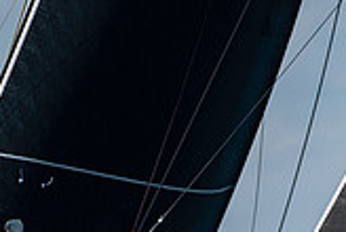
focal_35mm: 1800
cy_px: 339
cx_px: 63
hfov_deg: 1.1
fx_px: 17331
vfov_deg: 0.8
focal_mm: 340
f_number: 5.6
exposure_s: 1/3200
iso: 400
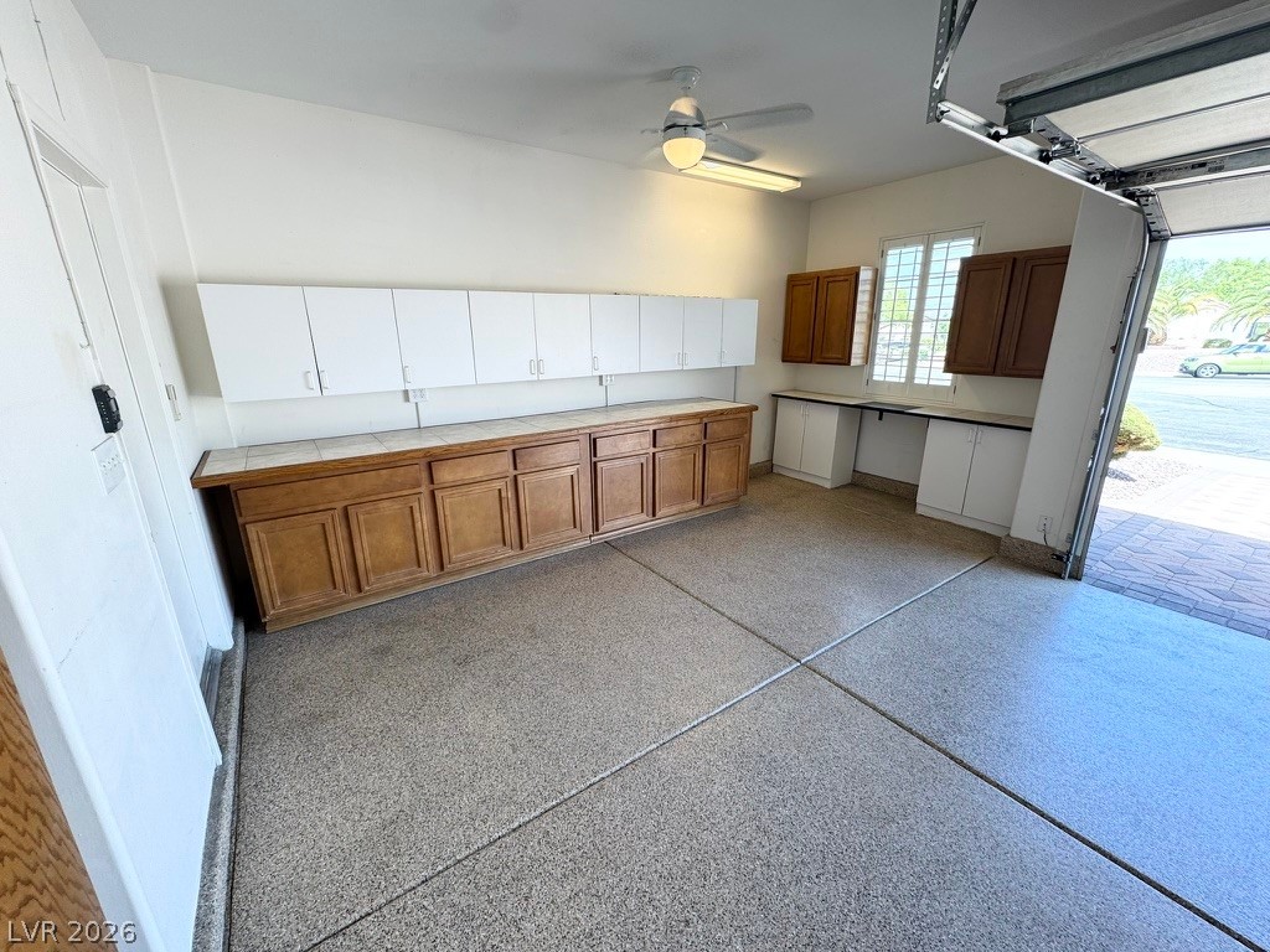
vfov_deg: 85.7
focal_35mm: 14
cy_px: 476
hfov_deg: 102.1
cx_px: 635
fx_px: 514
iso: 50
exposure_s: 1/120
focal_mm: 2.22
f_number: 2.2
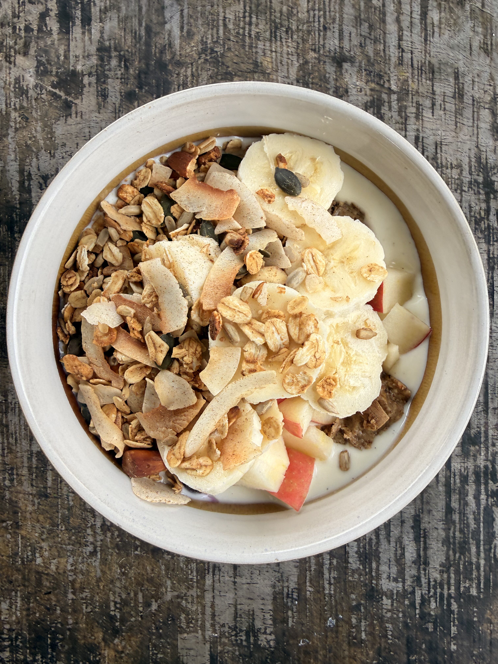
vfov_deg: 71.6
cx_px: 249
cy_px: 332
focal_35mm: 24
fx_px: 460
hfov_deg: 56.8
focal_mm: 2.22
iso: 40
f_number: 2.2
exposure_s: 1/223
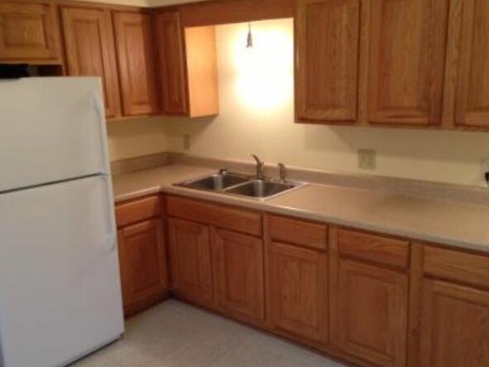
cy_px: 201
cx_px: 249
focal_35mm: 37
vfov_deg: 38.6
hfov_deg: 50.1
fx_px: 523
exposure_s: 1/20
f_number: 2.4
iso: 125
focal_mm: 4.13
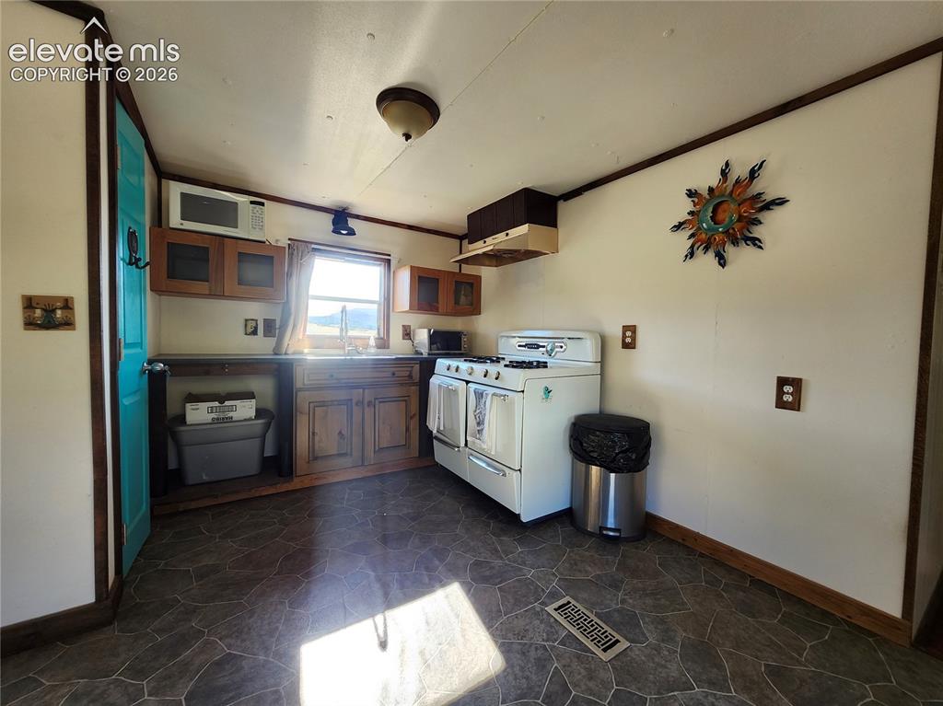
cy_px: 353
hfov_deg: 106.2
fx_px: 354
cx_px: 472
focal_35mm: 13
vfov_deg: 89.9
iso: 50
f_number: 2.2
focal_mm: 1.74
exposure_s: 1/60
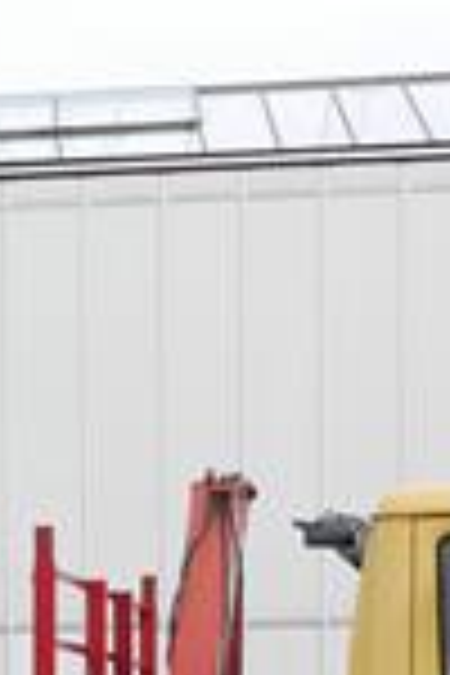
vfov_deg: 12.5
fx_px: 3000
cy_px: 855
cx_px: -434
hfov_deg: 8.2
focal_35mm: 160
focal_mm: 18
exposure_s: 1/320
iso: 160
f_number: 7.1
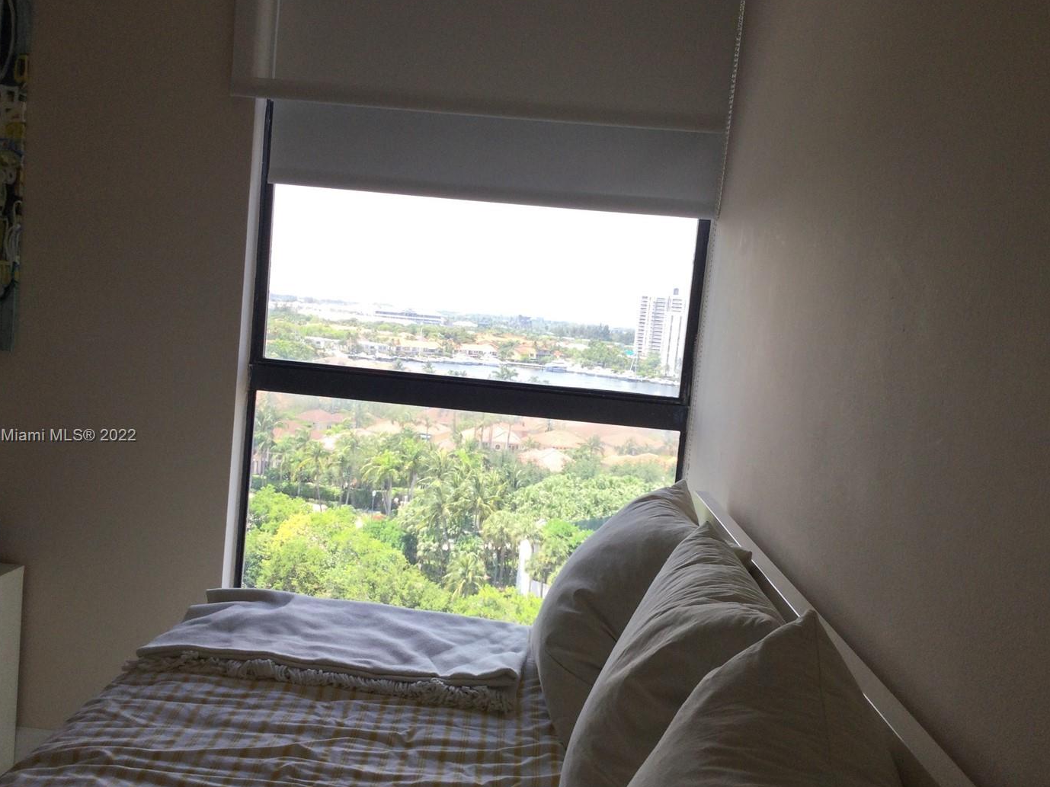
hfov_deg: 51.3
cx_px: 502
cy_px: 437
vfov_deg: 39.6
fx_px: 1092
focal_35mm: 36
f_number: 2.4
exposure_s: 1/129
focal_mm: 3.3
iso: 25
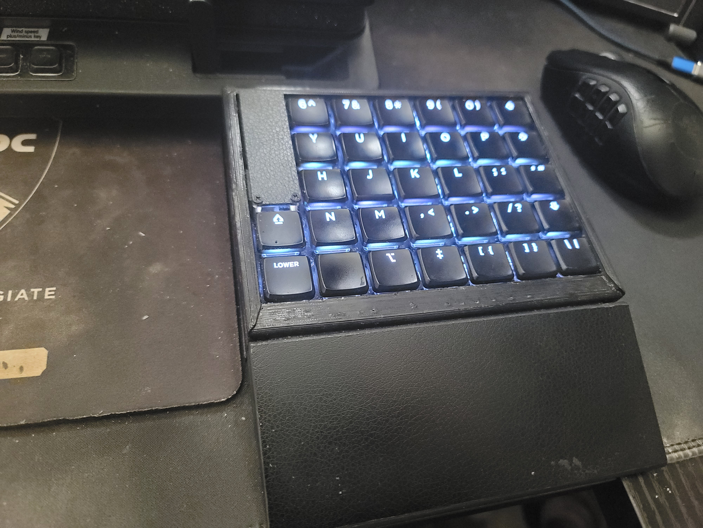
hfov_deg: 69.4
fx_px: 508
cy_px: 264
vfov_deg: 54.9
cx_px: 352
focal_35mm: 25
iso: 500
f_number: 1.8
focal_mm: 7
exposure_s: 1/24
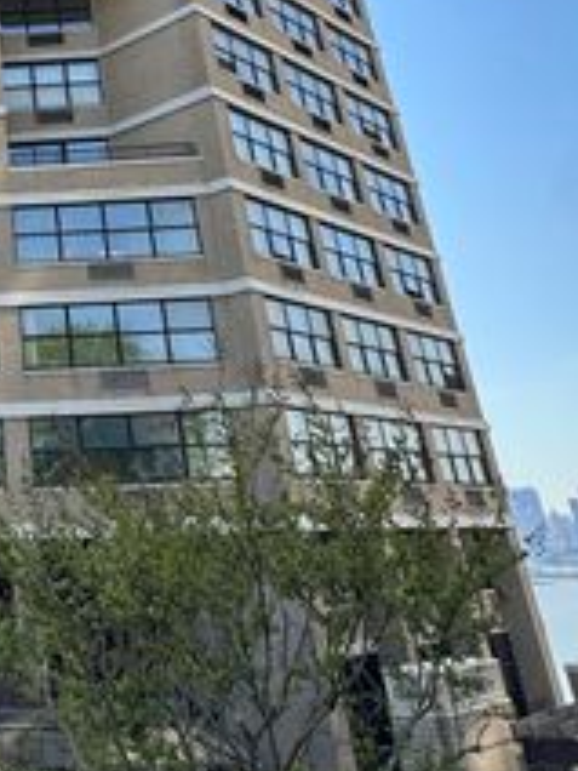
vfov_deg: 39.3
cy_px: 53
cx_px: -80
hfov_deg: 29.2
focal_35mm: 44
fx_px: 980
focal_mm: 2.22
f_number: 2.2
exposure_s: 1/502
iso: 40
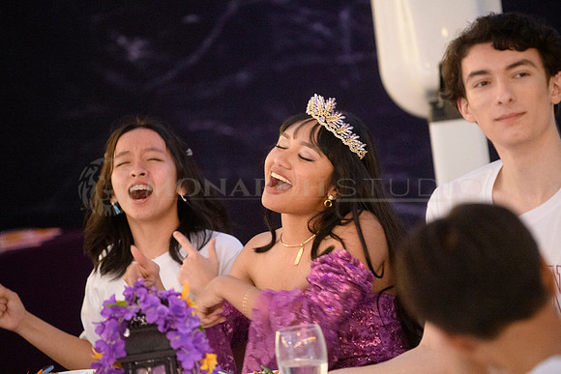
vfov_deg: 6.9
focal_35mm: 200
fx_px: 3117
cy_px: 187
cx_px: 280
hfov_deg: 10.3
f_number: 4
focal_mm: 200
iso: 10000
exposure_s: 1/80
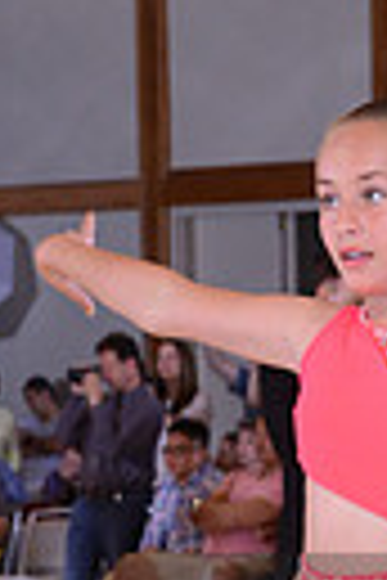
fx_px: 3757
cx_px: 740
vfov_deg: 8.7
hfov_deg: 5.8
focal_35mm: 233
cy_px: 706
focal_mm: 52
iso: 1250
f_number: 7.1
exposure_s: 1/250
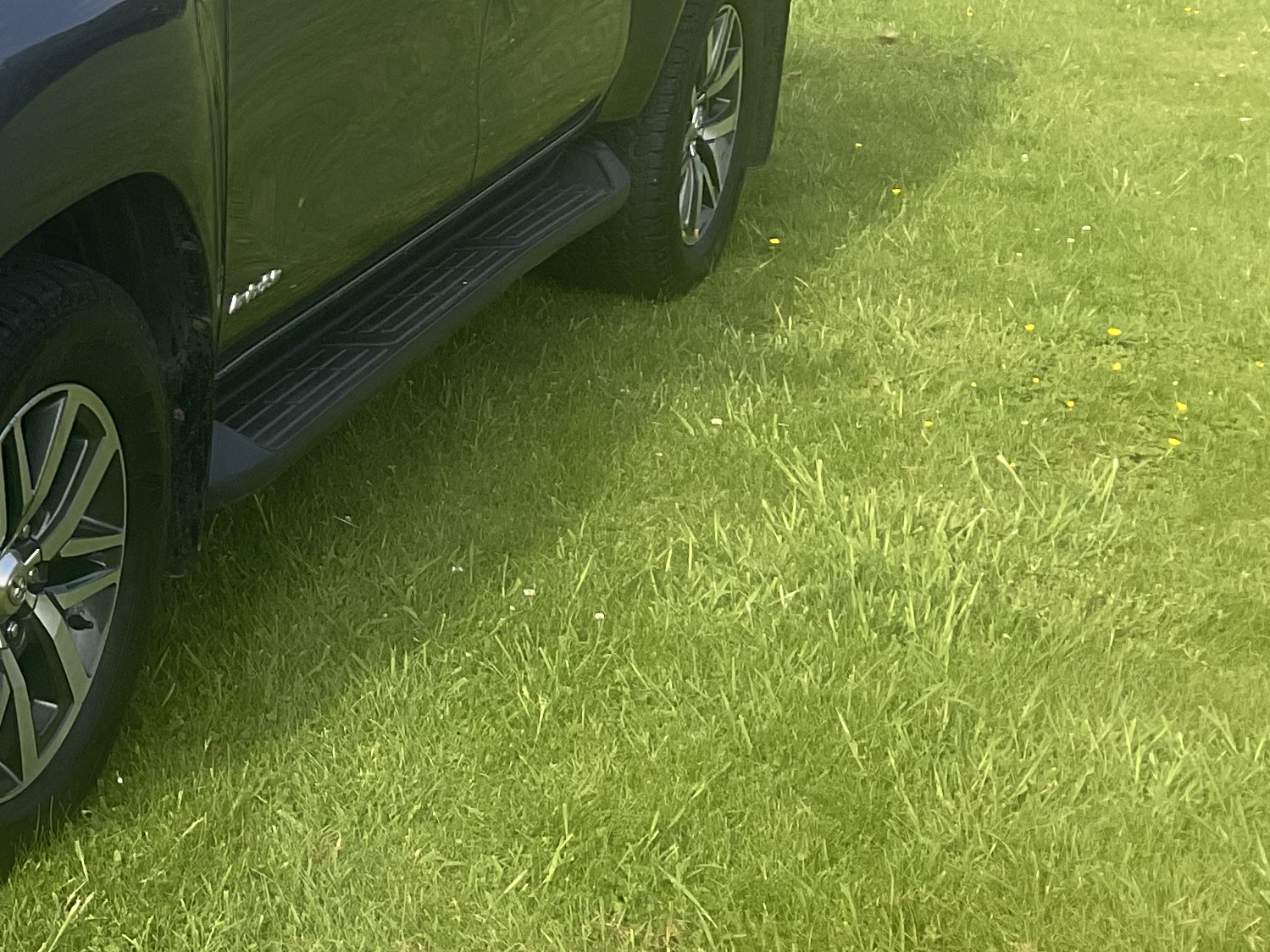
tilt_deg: -11.2
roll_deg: +0.1
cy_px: 211
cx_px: -318
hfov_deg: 22.7
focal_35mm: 78
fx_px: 2861
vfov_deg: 18.7
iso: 16
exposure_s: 1/816
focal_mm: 3
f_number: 1.8
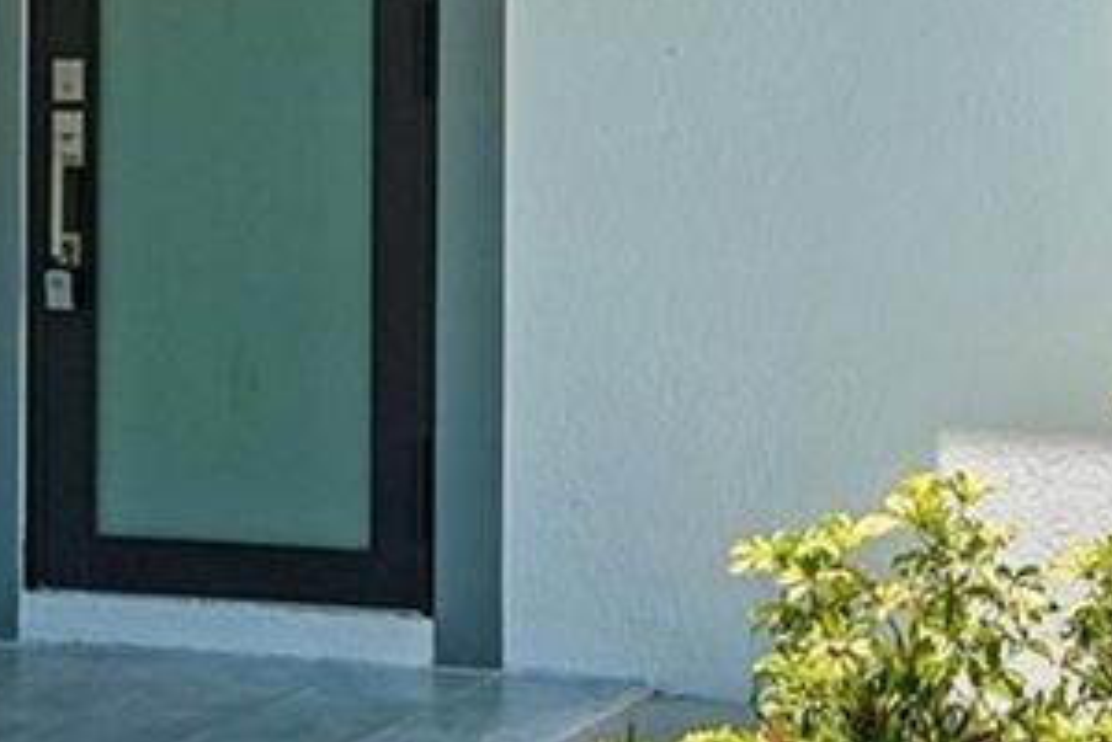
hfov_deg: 14.5
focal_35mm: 141
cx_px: 181
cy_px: -63
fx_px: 4347
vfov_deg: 9.7
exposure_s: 1/1000
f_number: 8
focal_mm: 26.5
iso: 400
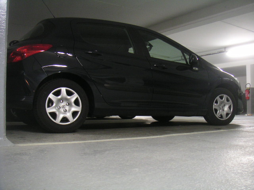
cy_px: 95
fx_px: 271
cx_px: 127
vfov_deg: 38.7
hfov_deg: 50.1
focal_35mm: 37
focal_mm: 5.7
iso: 100
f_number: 2.8
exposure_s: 1/3
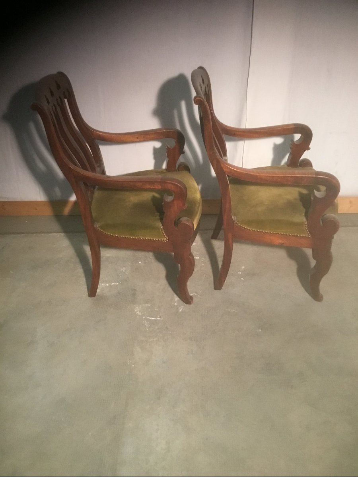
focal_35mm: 31
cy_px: 238
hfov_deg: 45.4
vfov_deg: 58.4
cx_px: 179
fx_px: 427
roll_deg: -0.1
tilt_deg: -33.8
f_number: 2.4
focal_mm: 3.3
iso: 200
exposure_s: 1/33
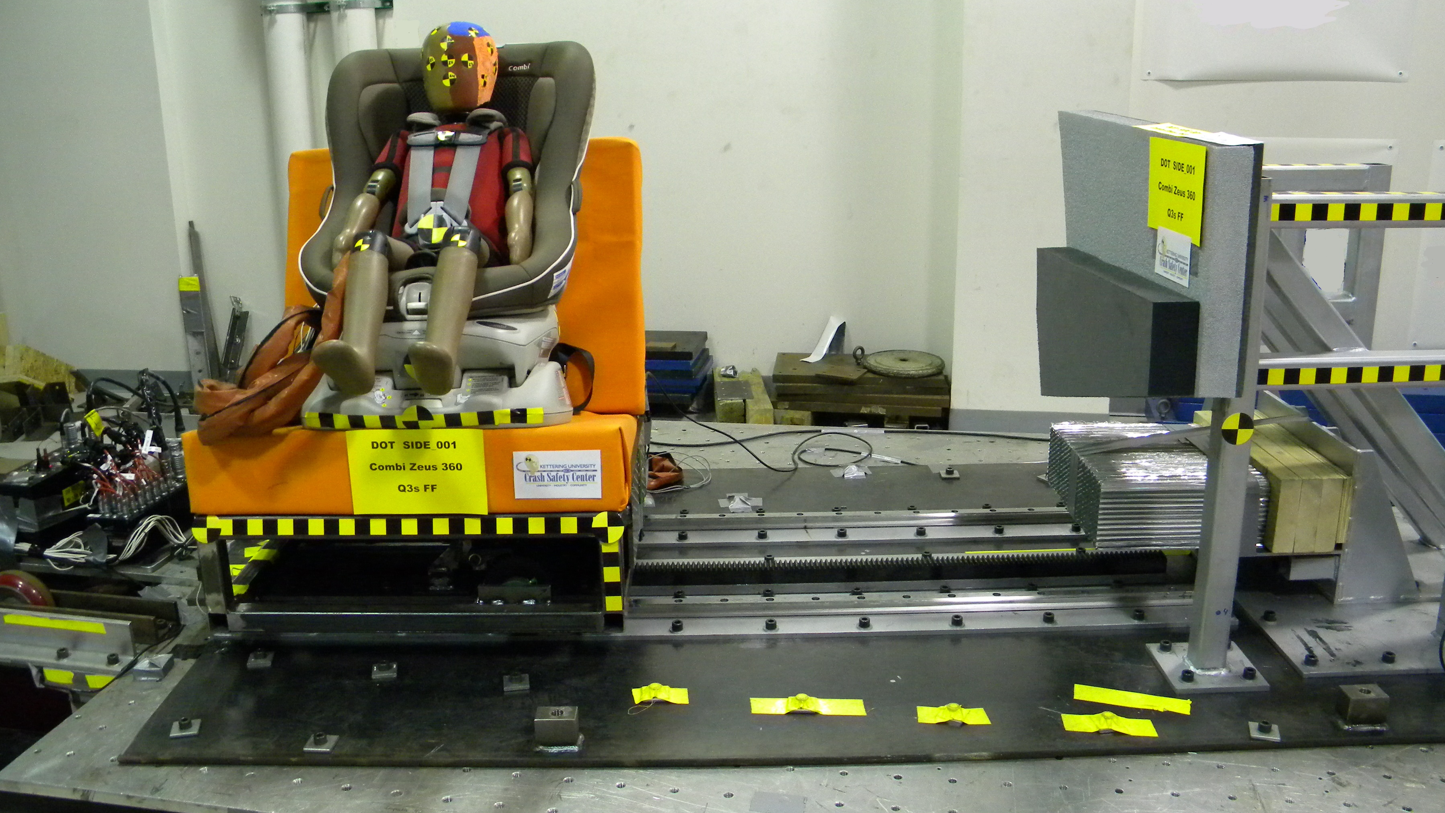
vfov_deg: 37.8
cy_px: 418
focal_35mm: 31
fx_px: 1188
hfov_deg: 62.6
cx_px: 721
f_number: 3.5
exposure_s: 1/29.4
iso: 400
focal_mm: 5
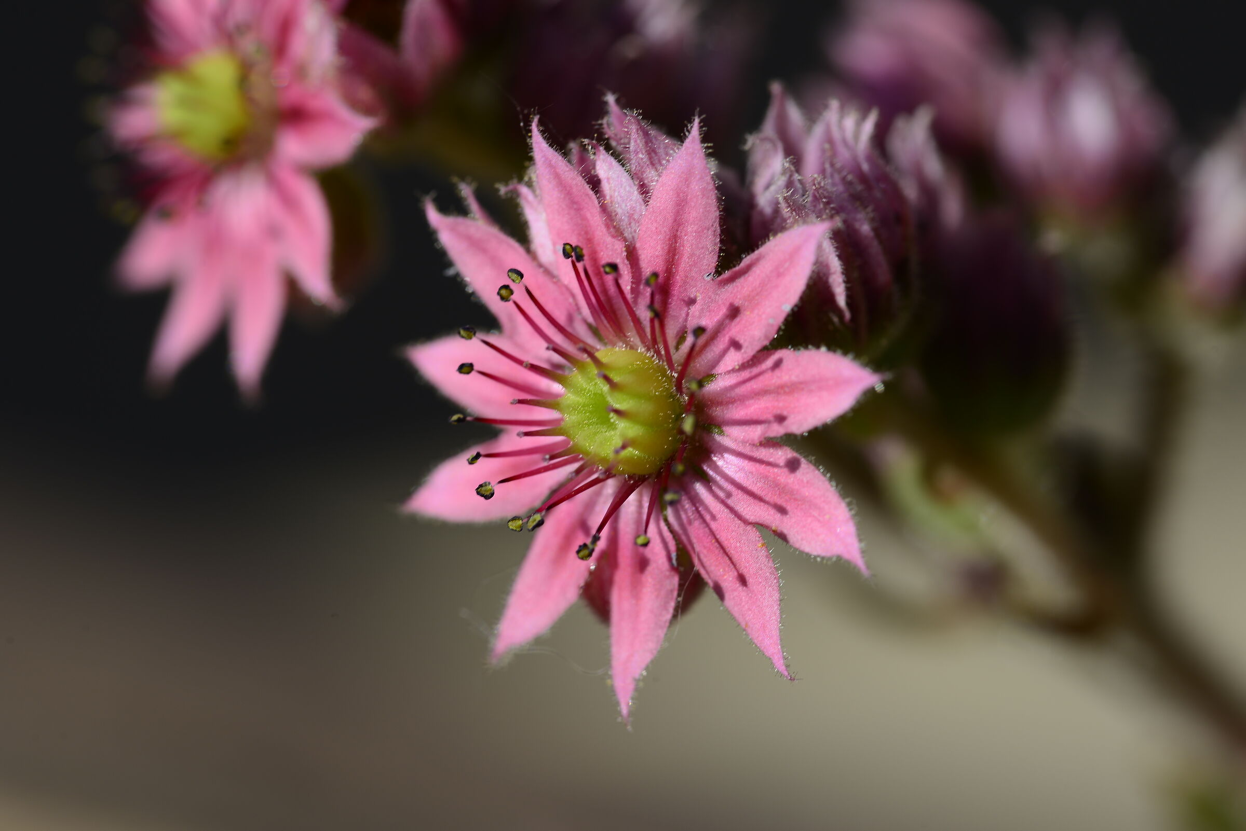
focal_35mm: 105
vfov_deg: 13.1
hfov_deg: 19.4
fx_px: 3635
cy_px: 416
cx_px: 623
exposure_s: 1/160
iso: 100
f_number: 11
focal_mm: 105
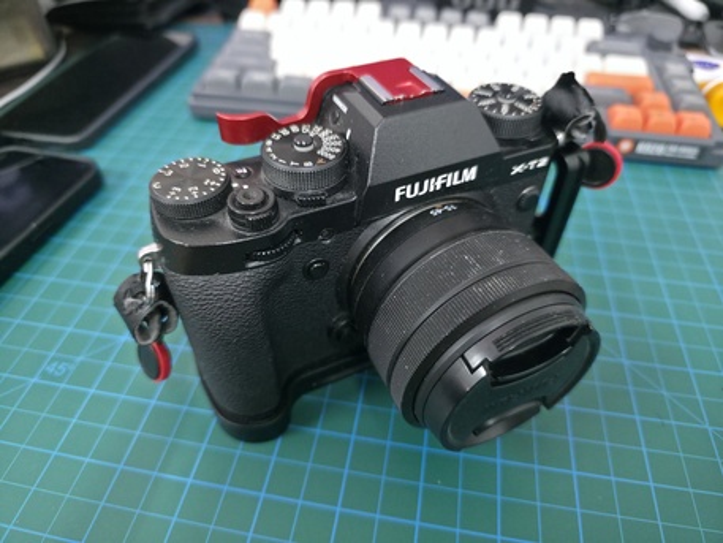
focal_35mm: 23
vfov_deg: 58.9
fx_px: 481
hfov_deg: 73.9
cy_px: 272
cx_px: 362
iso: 1000
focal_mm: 6.3
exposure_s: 1/24
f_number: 1.7
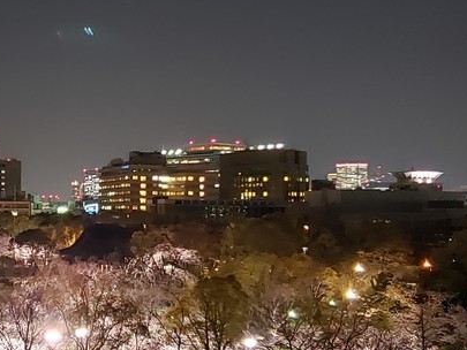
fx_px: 1039
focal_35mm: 77
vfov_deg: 19.1
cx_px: 66
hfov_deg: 24.7
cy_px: 193
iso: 800
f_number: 1.5
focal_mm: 4.3
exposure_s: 1/10
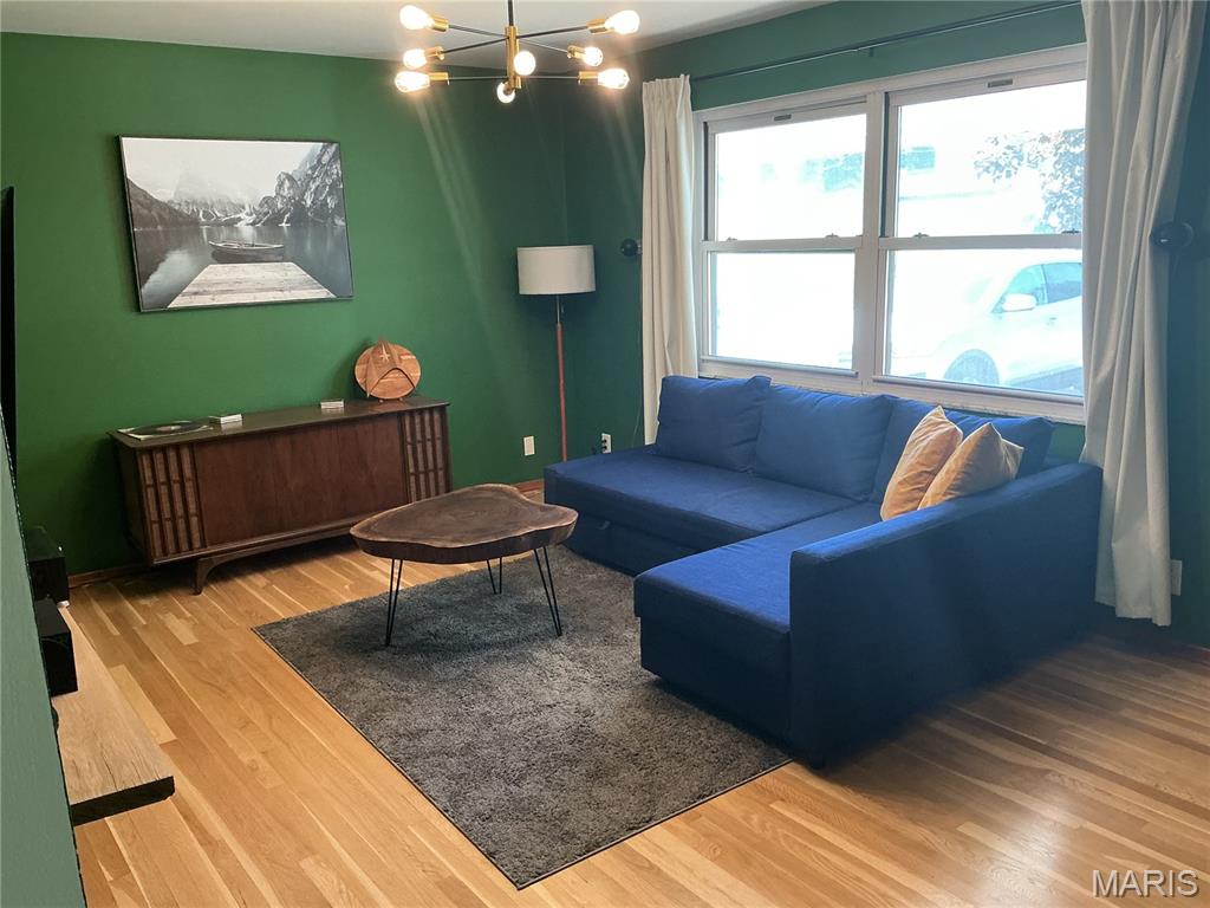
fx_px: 1014
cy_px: 454
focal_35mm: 29
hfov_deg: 61.7
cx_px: 605
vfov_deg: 48.2
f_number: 1.8
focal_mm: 3
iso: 125
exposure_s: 1/60
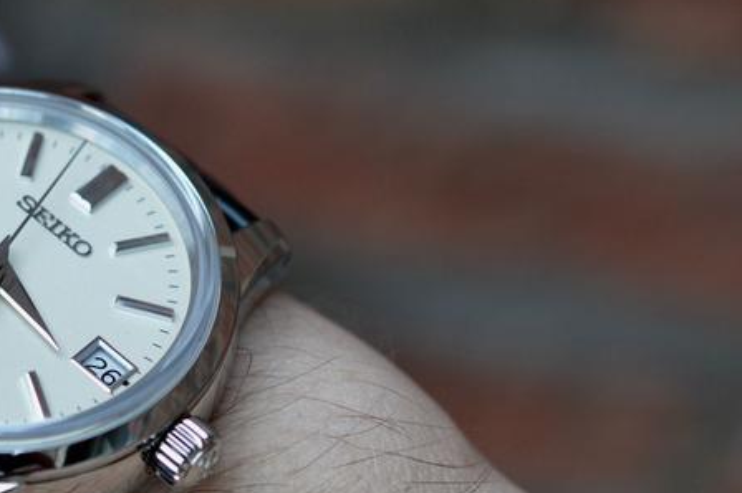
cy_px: 315
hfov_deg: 14.6
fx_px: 2822
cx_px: -65
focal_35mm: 137
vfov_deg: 10.0
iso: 400
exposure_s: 1/80
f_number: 4.5
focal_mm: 40
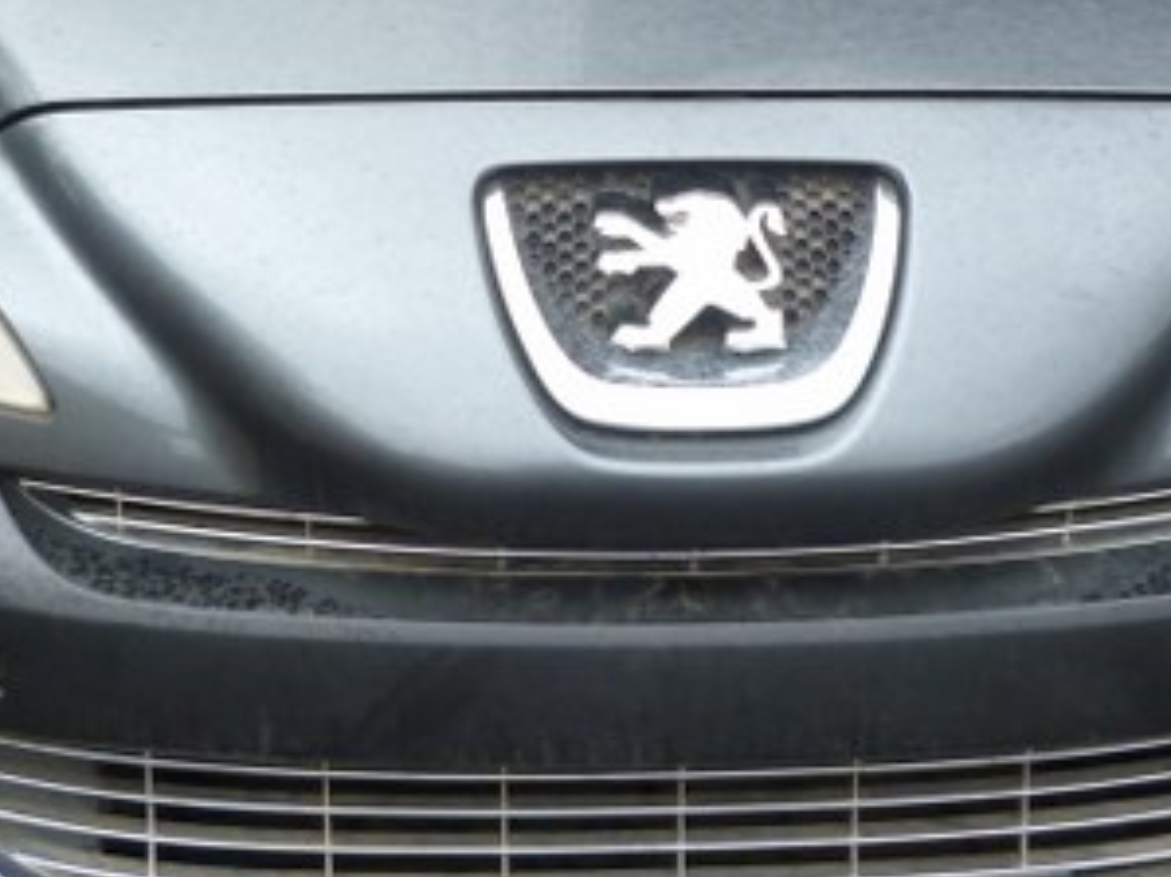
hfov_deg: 29.0
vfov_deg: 21.4
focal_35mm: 67
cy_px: 94
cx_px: 615
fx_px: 2266
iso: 125
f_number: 2.8
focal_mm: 4.5
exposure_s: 1/60
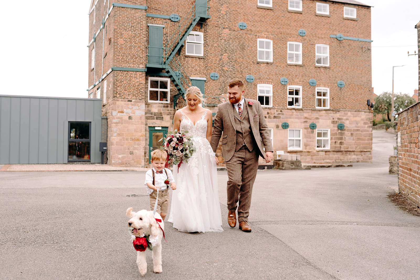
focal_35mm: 39
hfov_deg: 49.7
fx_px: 453
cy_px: 128
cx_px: 189
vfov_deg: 34.3
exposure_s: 1/800
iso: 250
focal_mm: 35
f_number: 2.5
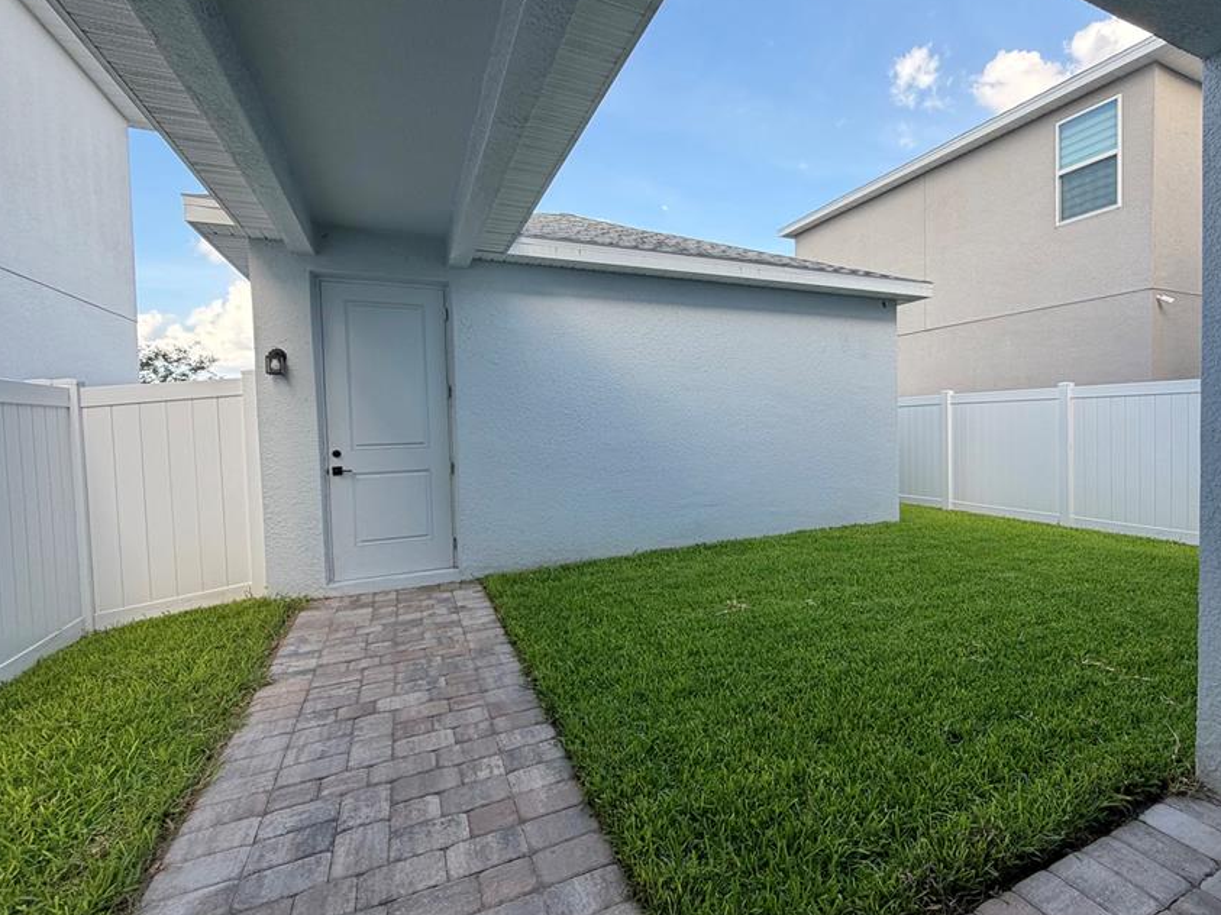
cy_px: 442
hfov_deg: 90.4
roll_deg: +1.6
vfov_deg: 74.7
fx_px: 600
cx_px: 704
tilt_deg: -2.2
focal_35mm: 17
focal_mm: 2.22
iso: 50
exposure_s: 1/304
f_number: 2.2
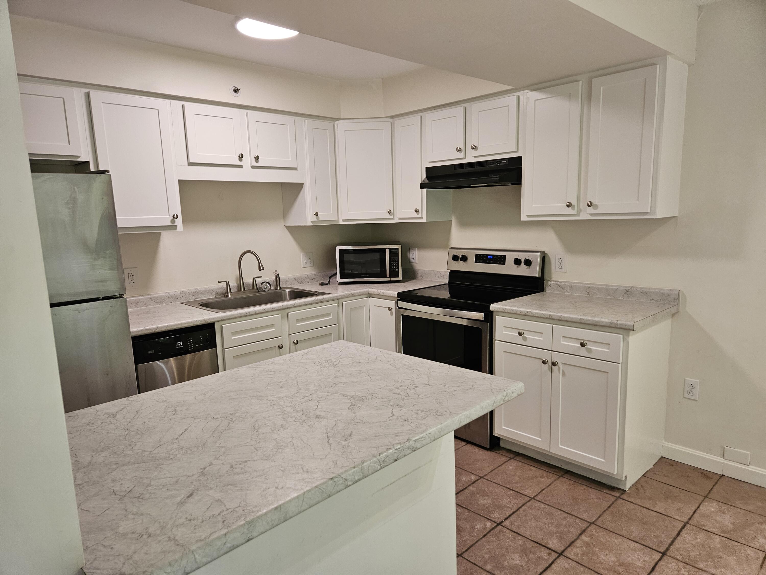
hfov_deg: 73.9
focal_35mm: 23
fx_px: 509
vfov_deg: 58.9
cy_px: 288
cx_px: 383
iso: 200
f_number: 1.8
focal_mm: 5.4
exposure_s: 1/120
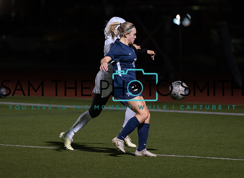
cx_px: 120
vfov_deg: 5.3
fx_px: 1938
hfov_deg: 7.2
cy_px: 67
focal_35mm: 278
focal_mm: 200
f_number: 2.8
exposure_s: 1/1000
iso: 5000
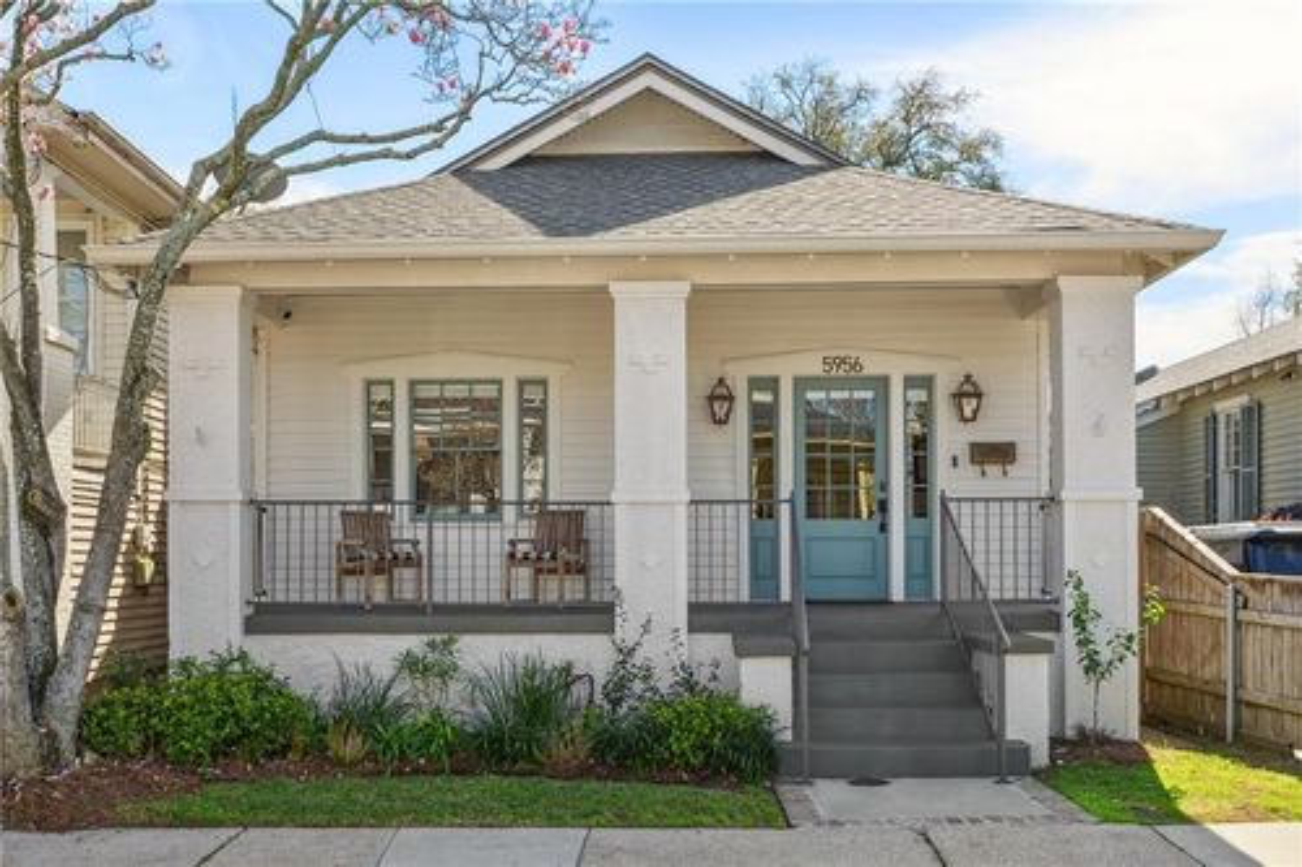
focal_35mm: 35
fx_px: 1265
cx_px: 651
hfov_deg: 54.5
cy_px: 434
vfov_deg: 37.8
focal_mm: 35
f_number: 11
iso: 400
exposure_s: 1/200
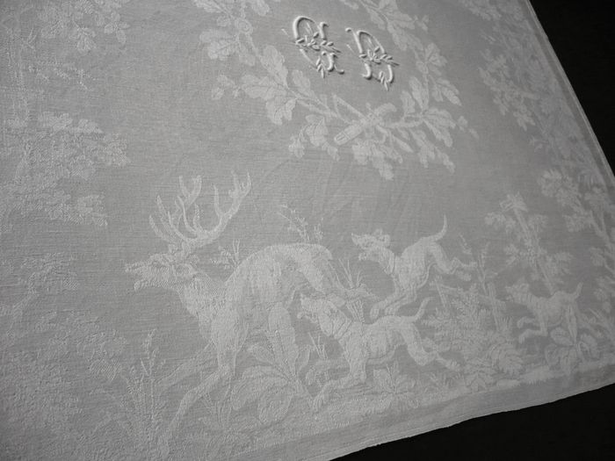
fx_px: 622
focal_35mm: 35
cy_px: 230
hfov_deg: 52.6
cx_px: 308
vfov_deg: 40.7
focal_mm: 5.8
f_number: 2.8
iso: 400
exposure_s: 1/320
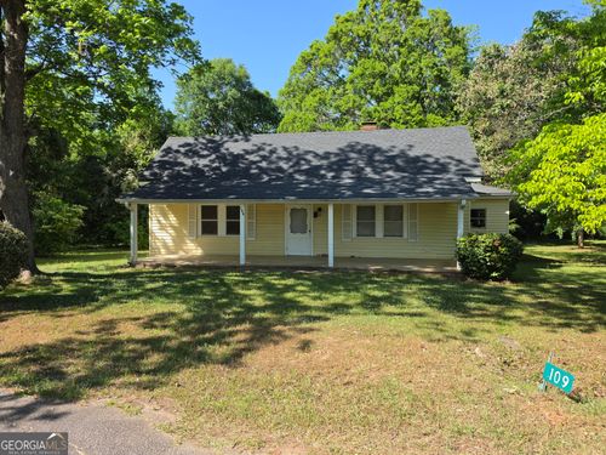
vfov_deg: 58.9
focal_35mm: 23
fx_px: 403
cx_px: 303
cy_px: 228
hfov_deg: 73.9
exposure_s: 1/2417
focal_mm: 6.5
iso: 64
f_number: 1.4
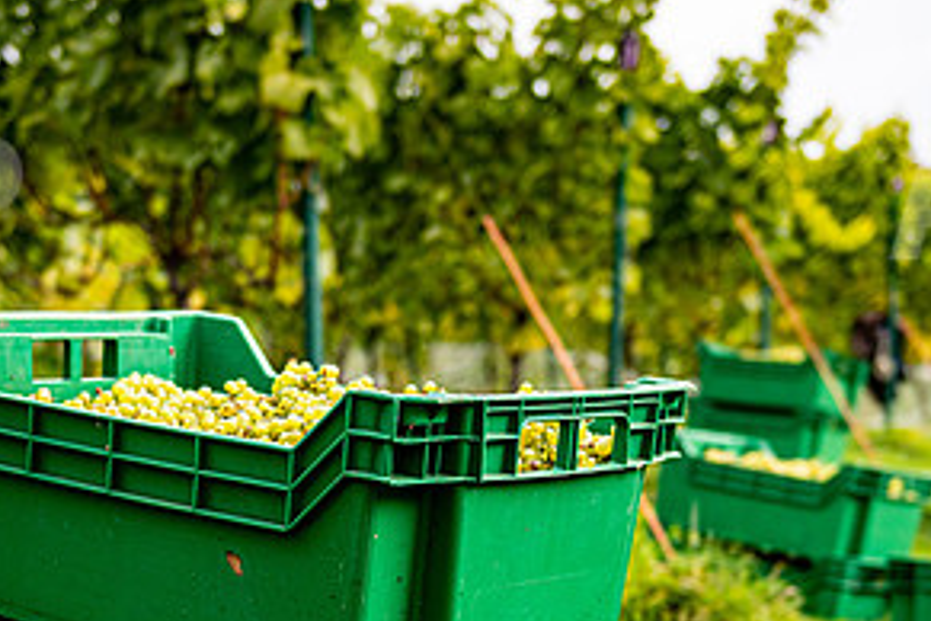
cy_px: 555
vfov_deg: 17.5
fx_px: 1991
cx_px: 387
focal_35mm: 77
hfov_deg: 26.3
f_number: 3.2
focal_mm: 36
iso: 320
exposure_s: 1/2000
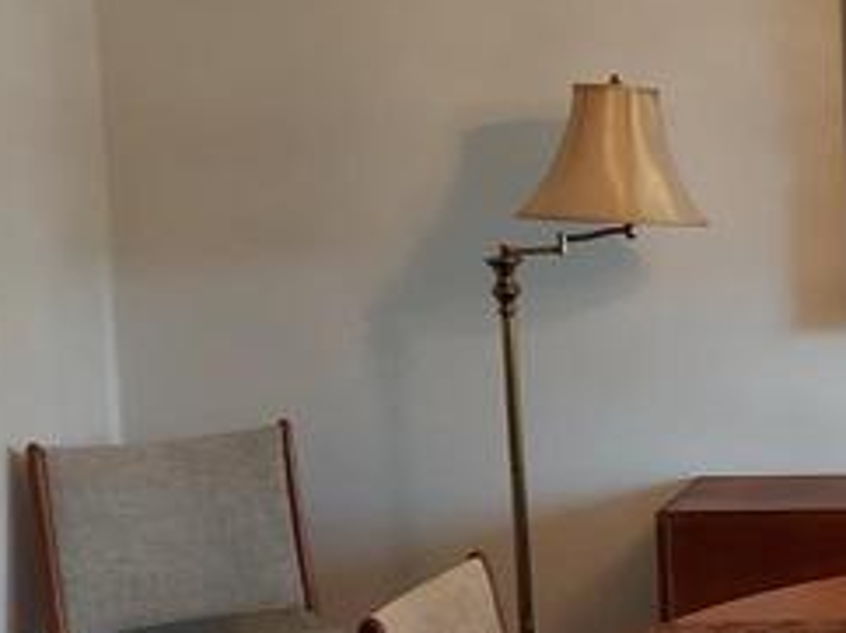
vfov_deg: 13.9
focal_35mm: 106
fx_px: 2588
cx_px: 1321
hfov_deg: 16.6
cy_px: 378
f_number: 2
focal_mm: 4.6
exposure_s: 1/60
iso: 250
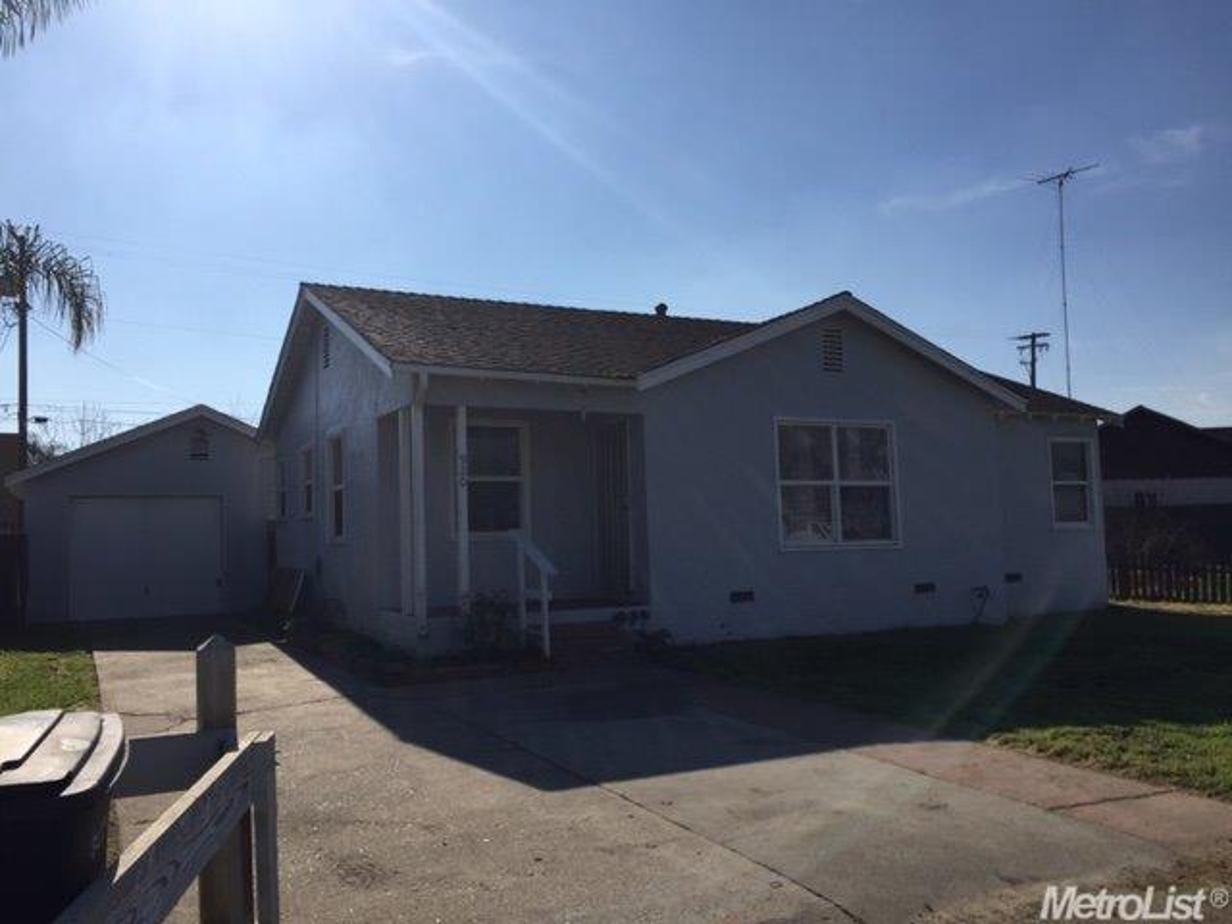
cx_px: 616
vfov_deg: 48.2
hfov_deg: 61.7
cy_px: 462
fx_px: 1032
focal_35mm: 29
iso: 32
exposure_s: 1/4950
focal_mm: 4.15
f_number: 2.2
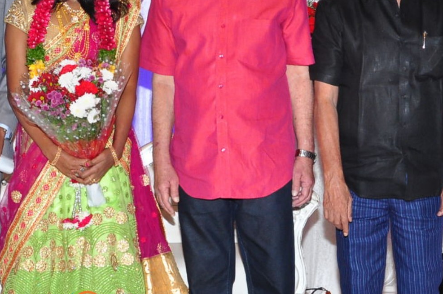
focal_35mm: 103
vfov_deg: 13.2
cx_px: 165
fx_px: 1266
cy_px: 151
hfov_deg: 19.8
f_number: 8
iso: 500
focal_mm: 30
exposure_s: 1/125
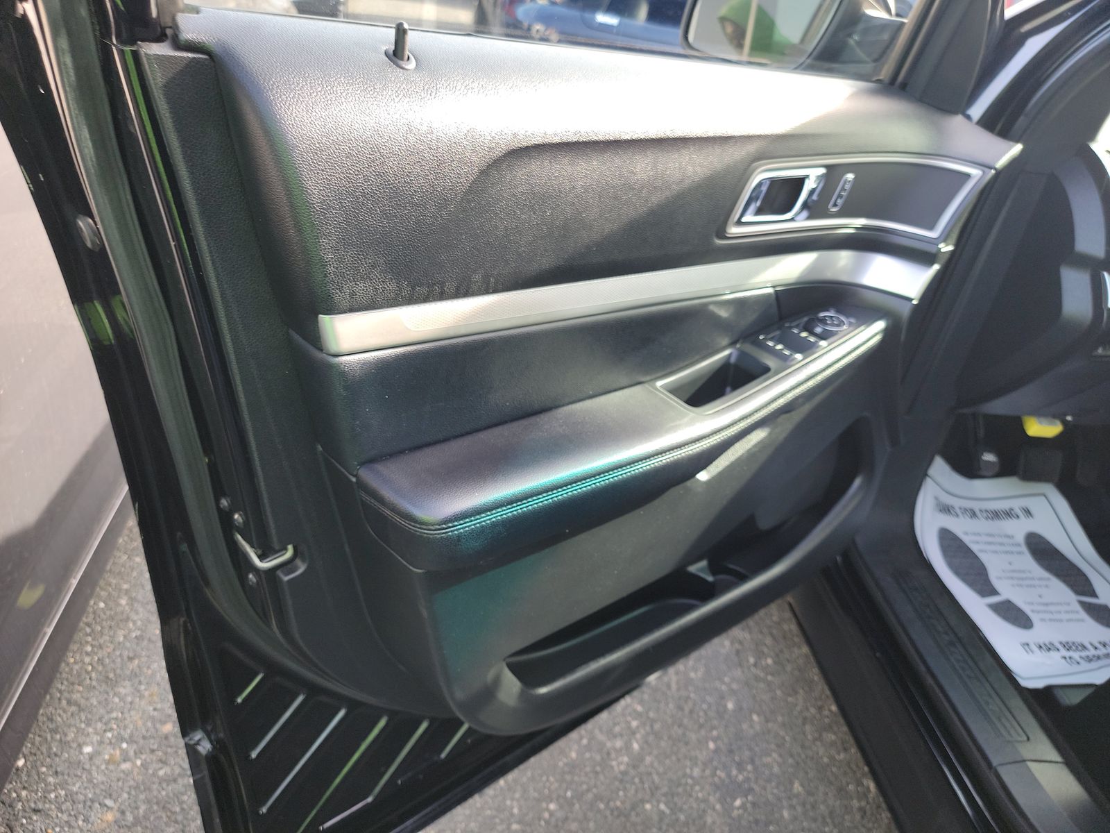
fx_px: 770
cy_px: 416
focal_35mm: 24
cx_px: 555
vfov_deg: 56.8
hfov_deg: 71.6
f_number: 1.8
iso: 50
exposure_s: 1/59
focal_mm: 6.7
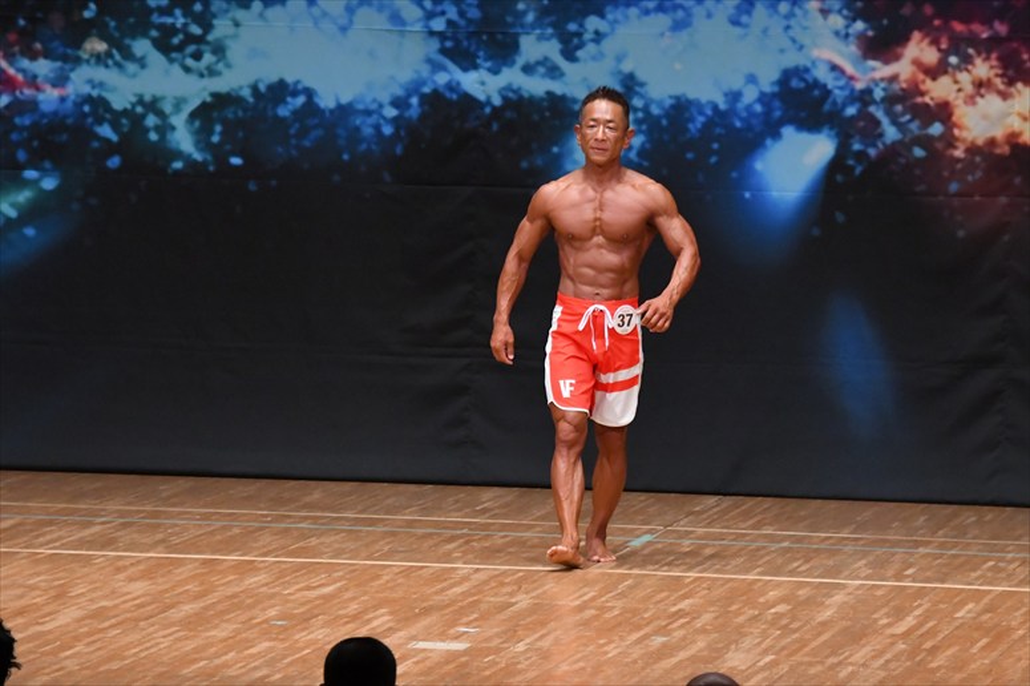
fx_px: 7721
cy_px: 343
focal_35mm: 270
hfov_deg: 7.6
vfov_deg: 5.1
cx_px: 515
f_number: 5.6
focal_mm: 180
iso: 6400
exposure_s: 1/400
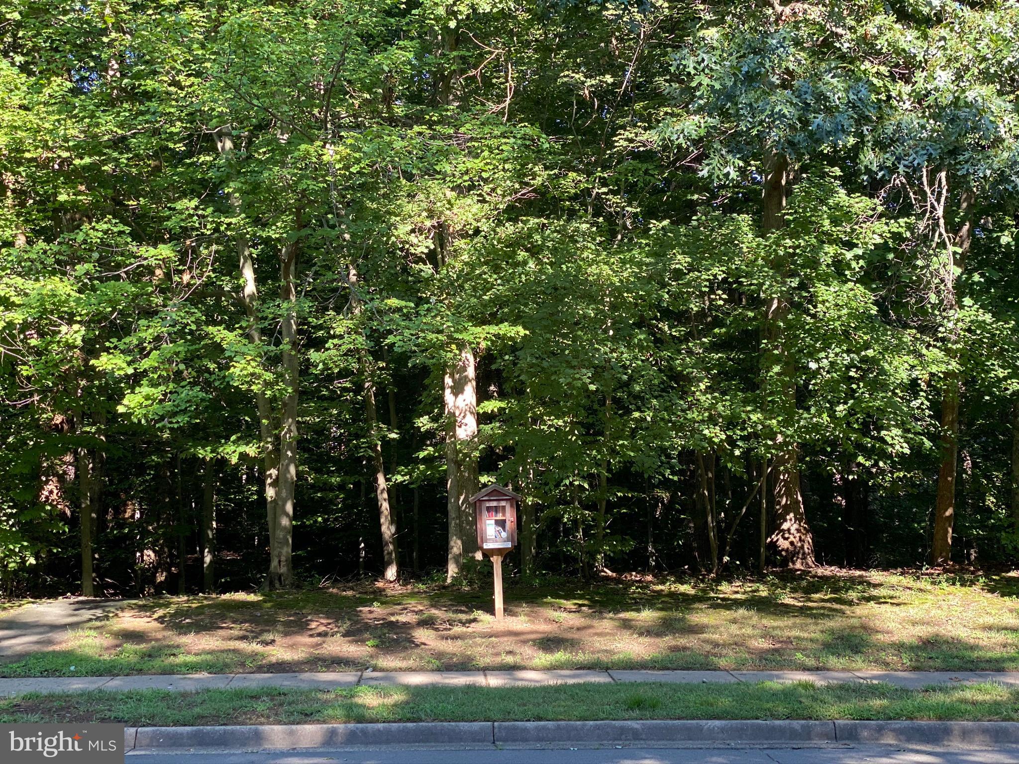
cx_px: 510
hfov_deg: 36.8
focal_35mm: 52
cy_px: 382
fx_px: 1531
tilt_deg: +4.0
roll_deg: +2.1
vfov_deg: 28.0
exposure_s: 1/122
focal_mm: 6
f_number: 2
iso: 50
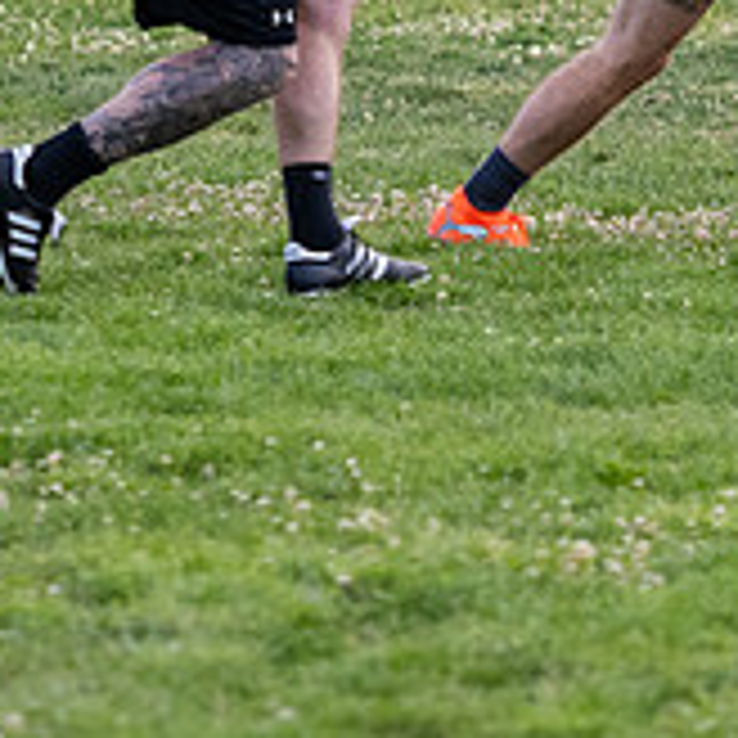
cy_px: -187
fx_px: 16595
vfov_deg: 2.5
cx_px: 698
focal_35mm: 688
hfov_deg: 2.5
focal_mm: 110
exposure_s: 1/1000
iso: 800
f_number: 2.8
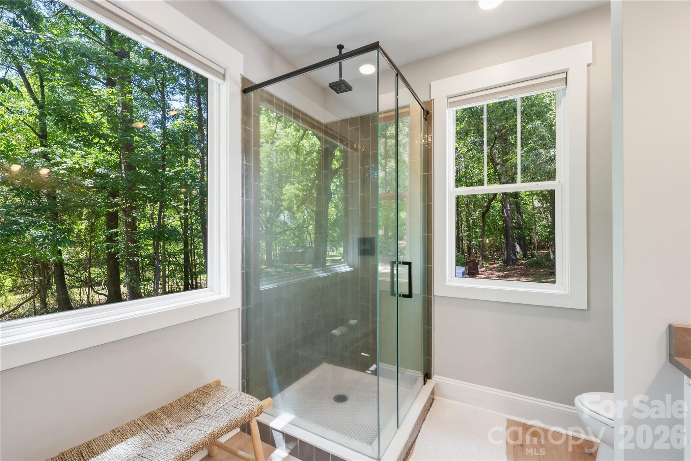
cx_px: 346
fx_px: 269
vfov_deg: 81.3
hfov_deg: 104.2
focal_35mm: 14
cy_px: 230
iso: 100
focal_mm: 14
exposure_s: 1.3
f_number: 10
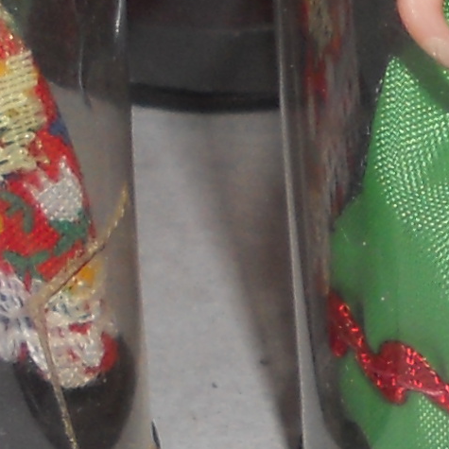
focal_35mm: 238
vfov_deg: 7.3
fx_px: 3493
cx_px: 332
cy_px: 126
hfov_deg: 7.3
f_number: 8.8
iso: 80
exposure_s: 1/25
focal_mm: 5.8
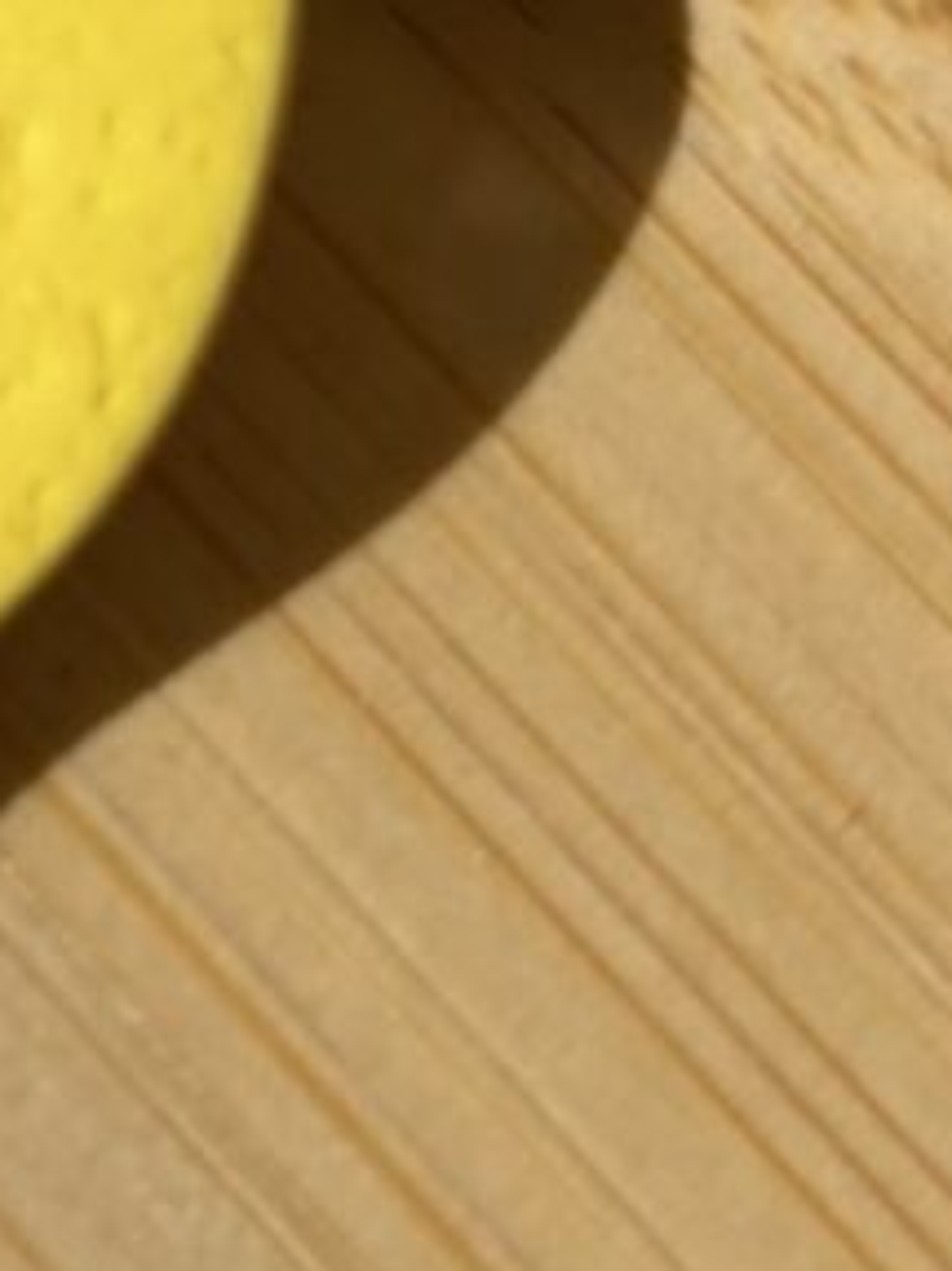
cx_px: -810
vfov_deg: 11.8
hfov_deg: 8.7
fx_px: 5981
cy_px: -372
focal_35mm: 163
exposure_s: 1/9091
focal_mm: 5.96
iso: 50
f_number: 1.6
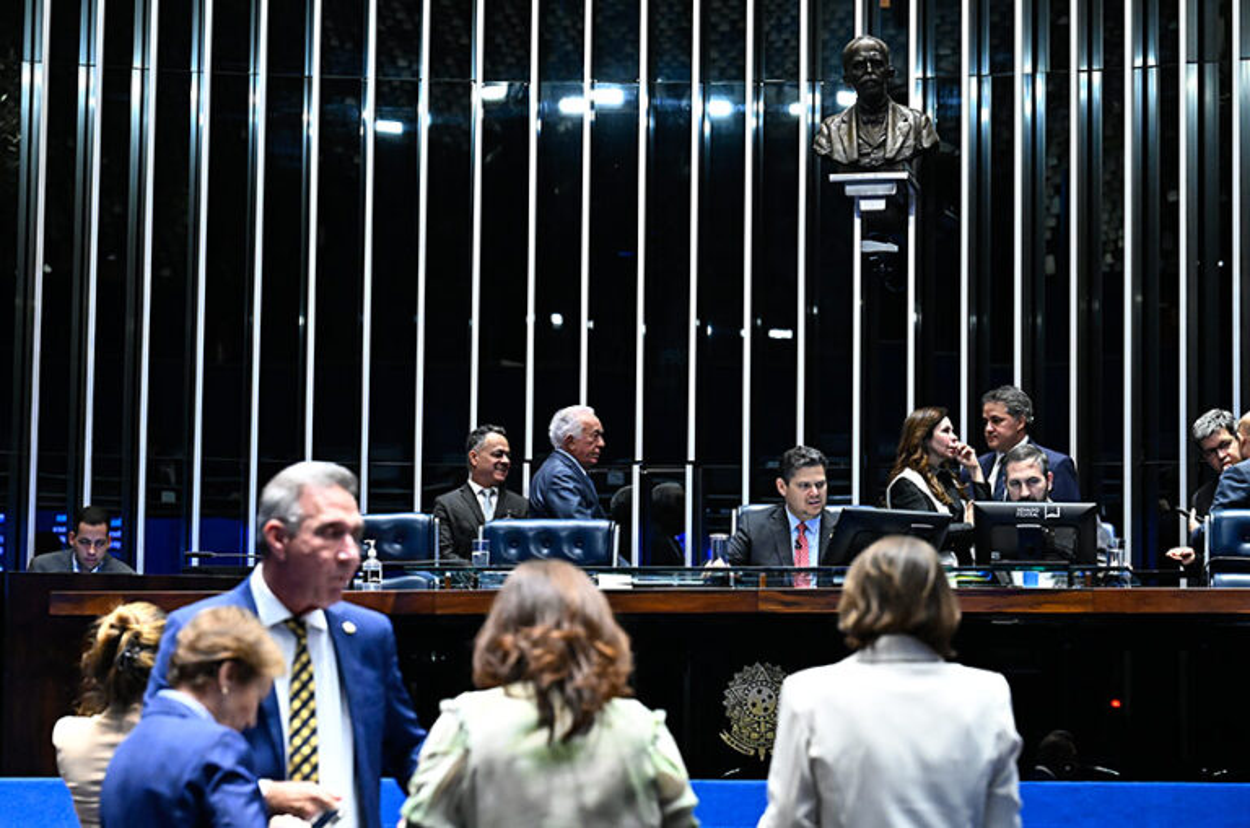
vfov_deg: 13.1
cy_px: 414
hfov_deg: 19.7
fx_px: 3604
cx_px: 625
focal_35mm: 104
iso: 6400
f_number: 4.5
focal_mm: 104
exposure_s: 1/200
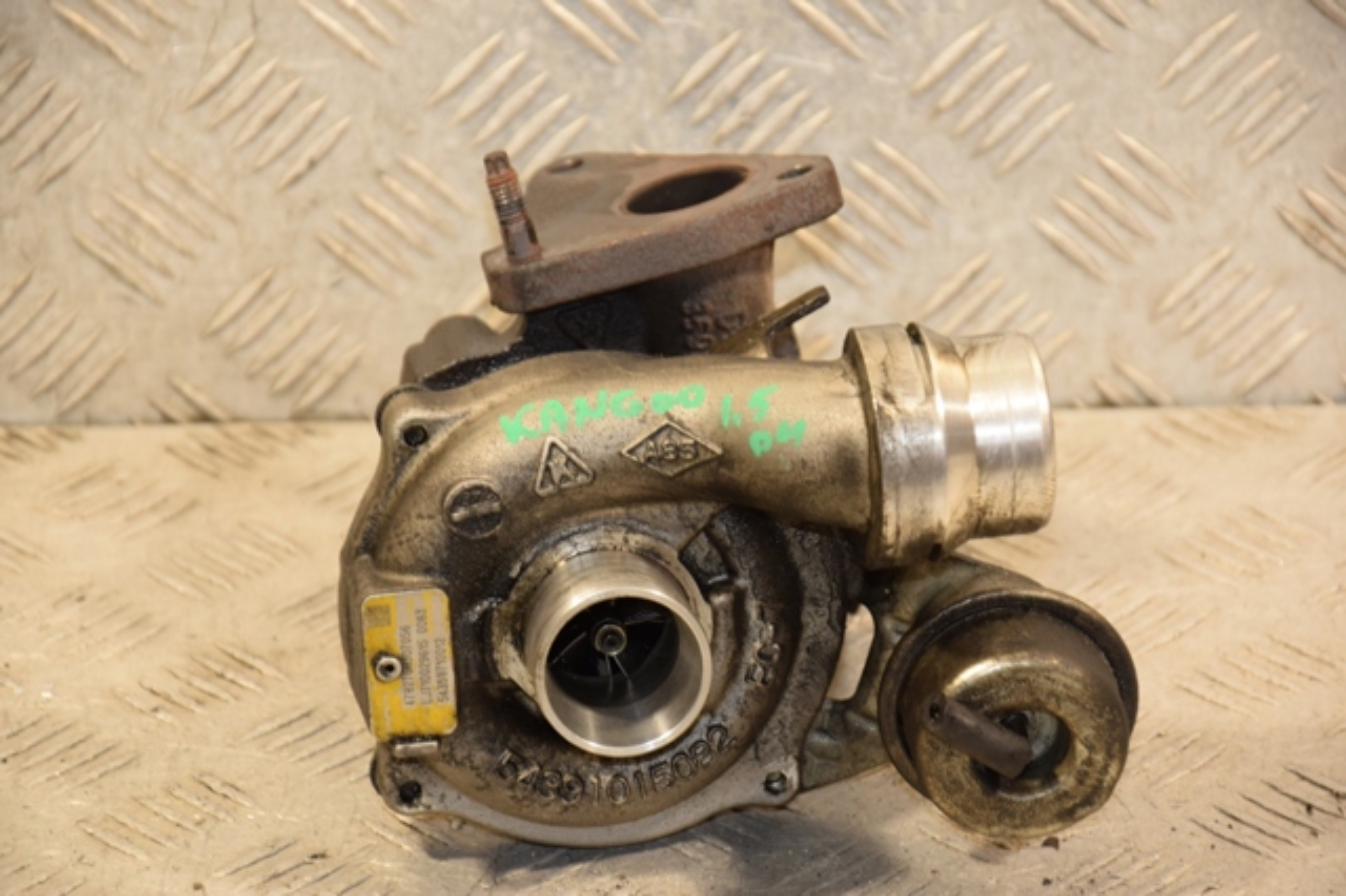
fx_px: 5885
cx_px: 673
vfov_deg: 8.7
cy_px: 448
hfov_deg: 13.0
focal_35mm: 158
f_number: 5.6
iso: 800
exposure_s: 1/100
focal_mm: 105
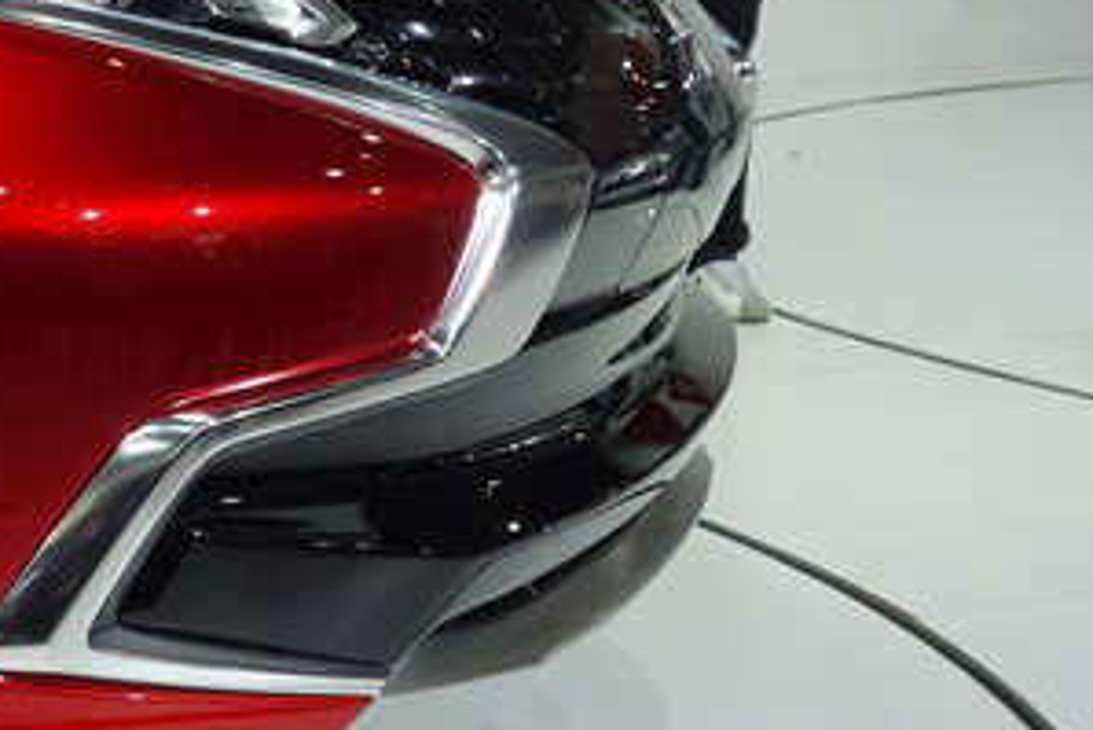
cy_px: 365
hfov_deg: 16.4
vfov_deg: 11.6
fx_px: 3584
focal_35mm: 118
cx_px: -319
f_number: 4.5
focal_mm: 16.2
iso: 125
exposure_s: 1/100
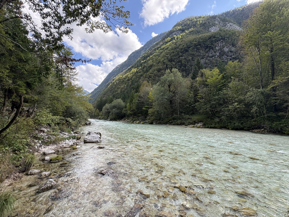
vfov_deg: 85.7
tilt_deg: +5.3
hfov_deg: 102.1
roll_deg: +0.3
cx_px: 144
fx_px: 117
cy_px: 108
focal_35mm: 14
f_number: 2.2
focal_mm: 2.22
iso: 64
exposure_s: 1/399
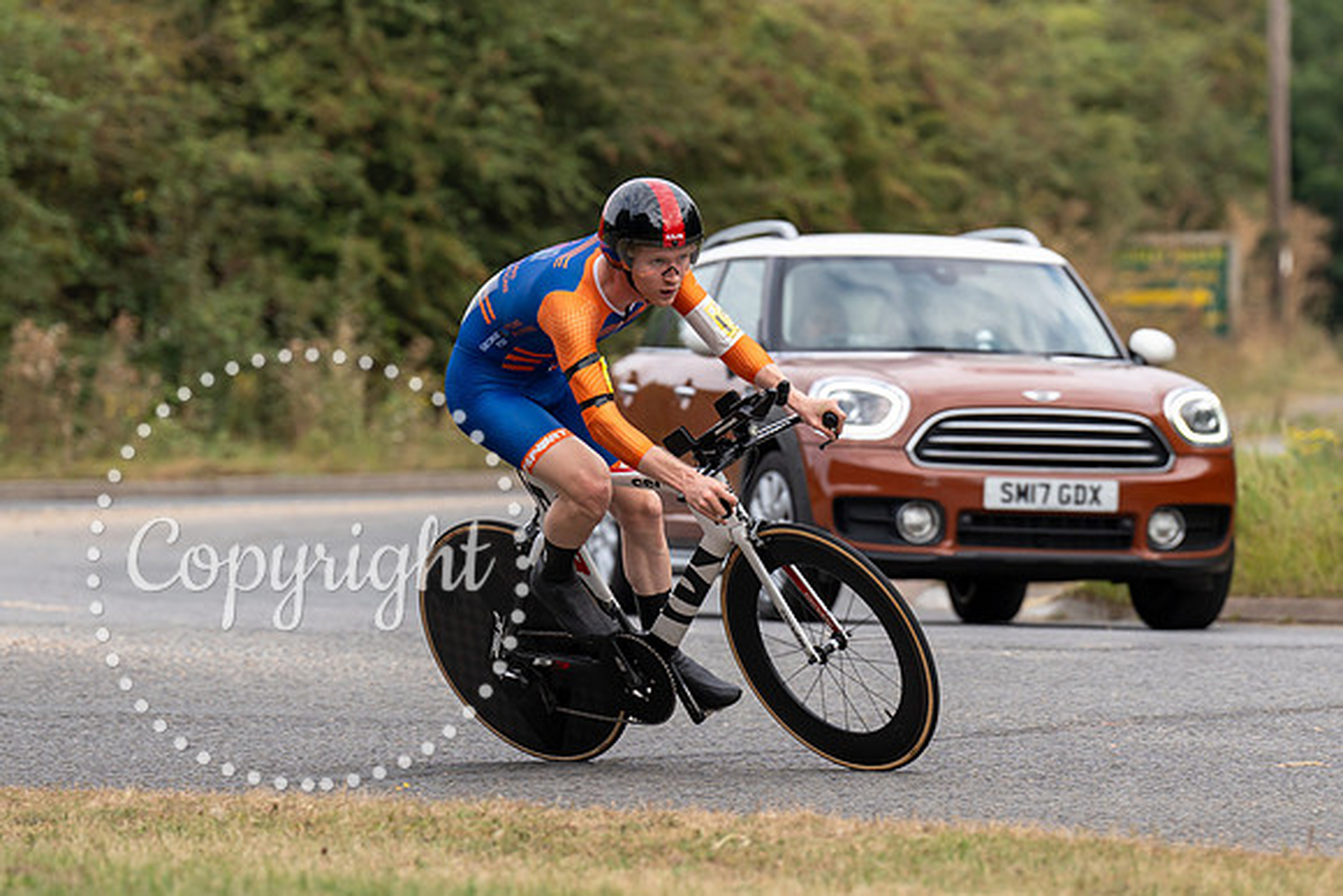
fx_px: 9054
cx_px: 727
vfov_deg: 5.7
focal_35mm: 243
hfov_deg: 8.5
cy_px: 374
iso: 250
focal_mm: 180
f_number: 4
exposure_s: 1/1000
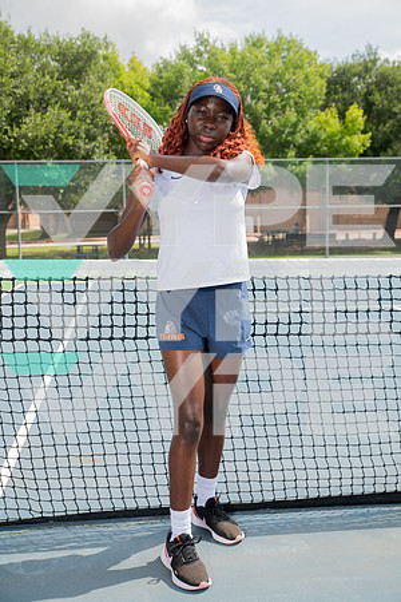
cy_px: 301
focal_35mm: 42
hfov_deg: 31.9
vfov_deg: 46.4
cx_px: 200
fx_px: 702
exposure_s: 1/400
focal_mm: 42
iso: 100
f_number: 5.6
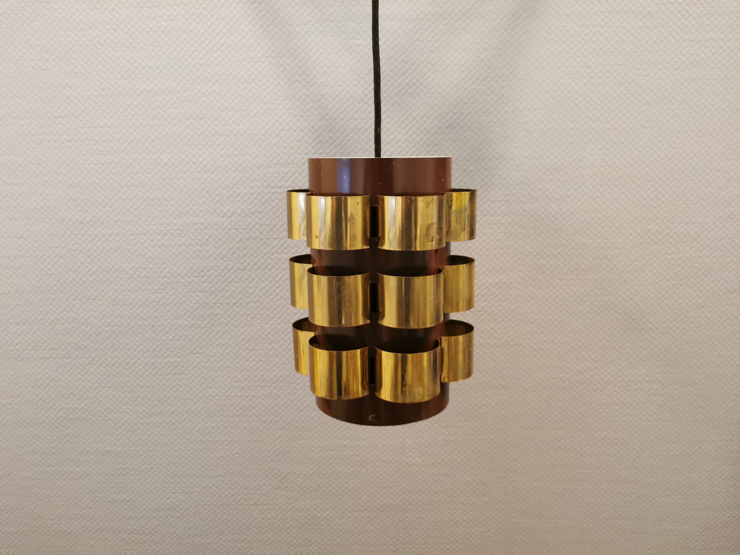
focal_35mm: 27
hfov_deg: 65.3
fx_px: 577
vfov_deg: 51.4
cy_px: 278
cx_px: 370
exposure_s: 1/50
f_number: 1.6
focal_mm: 5.56
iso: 320
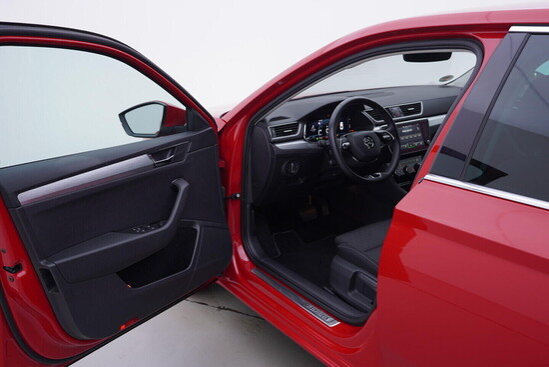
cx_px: 274
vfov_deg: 36.9
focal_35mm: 36
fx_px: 549
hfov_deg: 53.1
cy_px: 184
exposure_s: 1/60
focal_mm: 24
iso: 125
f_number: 3.5
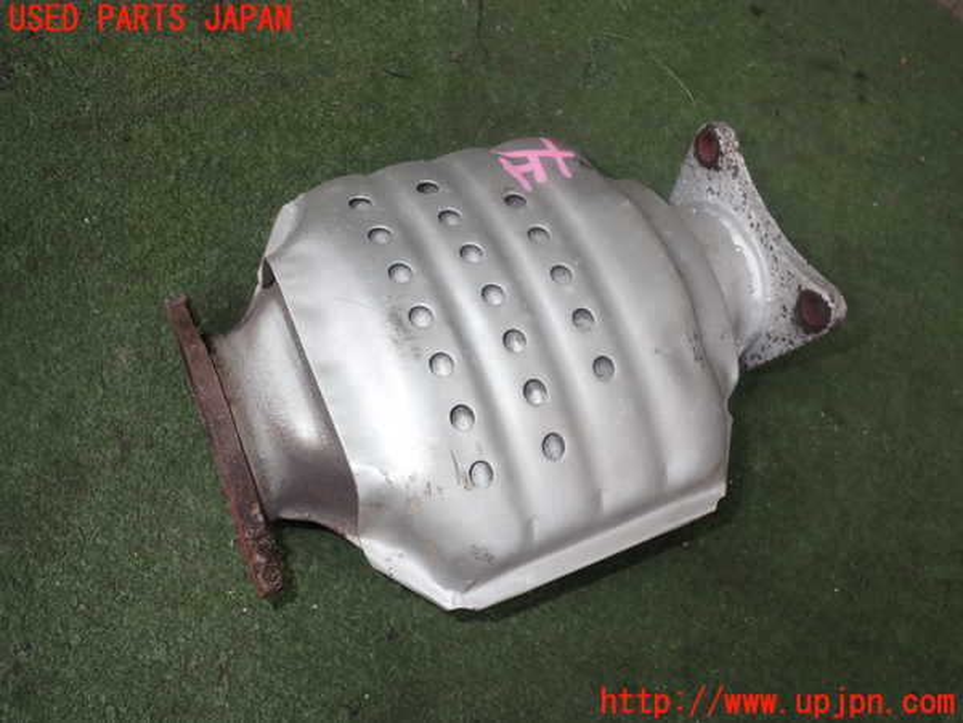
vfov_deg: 46.8
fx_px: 835
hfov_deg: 60.0
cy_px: 362
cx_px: 482
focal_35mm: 30
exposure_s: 1/30
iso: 100
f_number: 6.3
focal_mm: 5.4
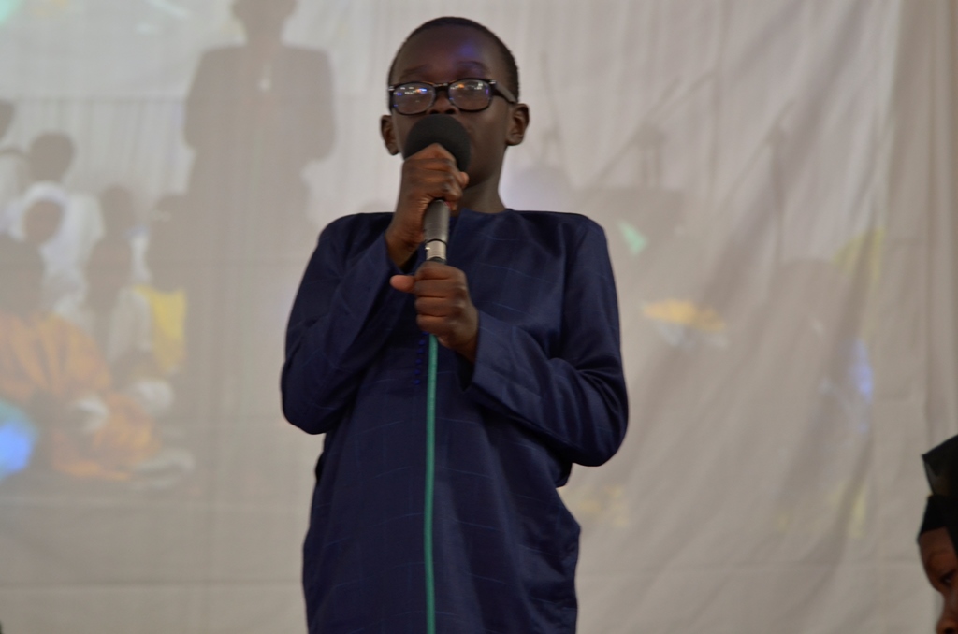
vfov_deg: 10.6
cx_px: 479
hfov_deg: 15.9
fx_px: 3425
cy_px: 317
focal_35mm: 129
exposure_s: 1/50
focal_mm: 86
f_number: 4
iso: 640
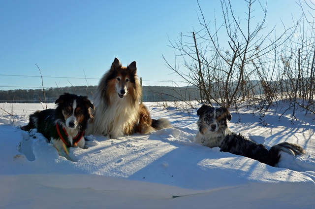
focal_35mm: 36
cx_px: 158
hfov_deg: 53.2
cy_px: 104
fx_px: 314
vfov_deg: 36.7
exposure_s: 1/250
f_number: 8
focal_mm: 24
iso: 100
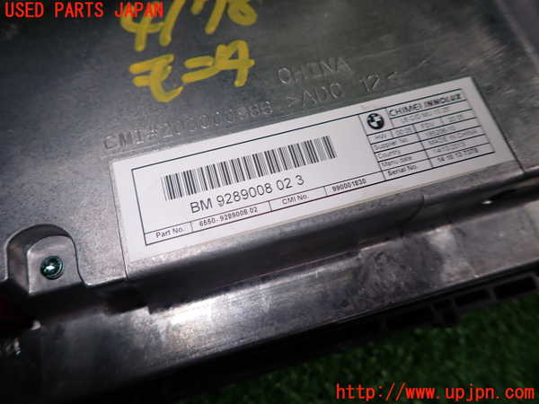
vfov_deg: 54.9
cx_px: 270
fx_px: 389
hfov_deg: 69.4
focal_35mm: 25
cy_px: 202
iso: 100
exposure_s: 1/30
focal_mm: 4.5
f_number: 5.6
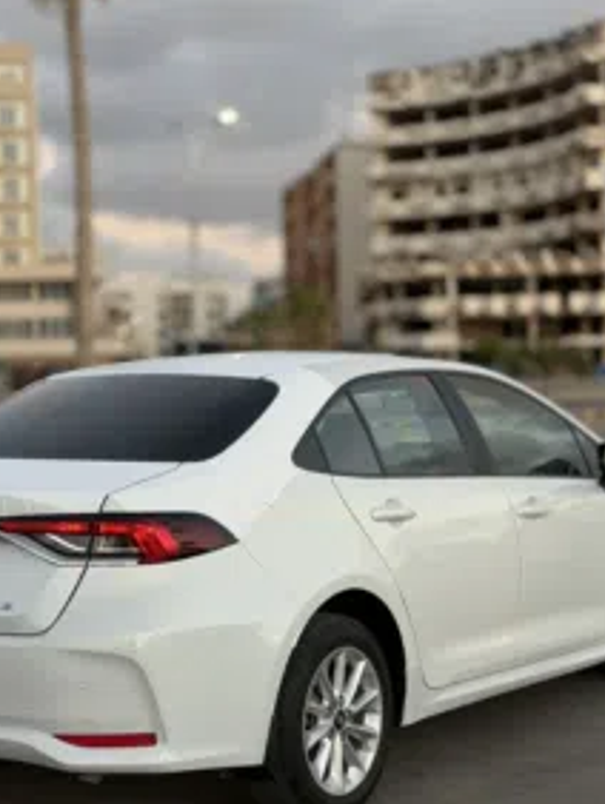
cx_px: 291
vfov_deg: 28.5
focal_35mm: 68
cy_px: 373
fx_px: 1582
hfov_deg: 21.6
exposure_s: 1/121
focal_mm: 6.76
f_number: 1.78
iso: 50
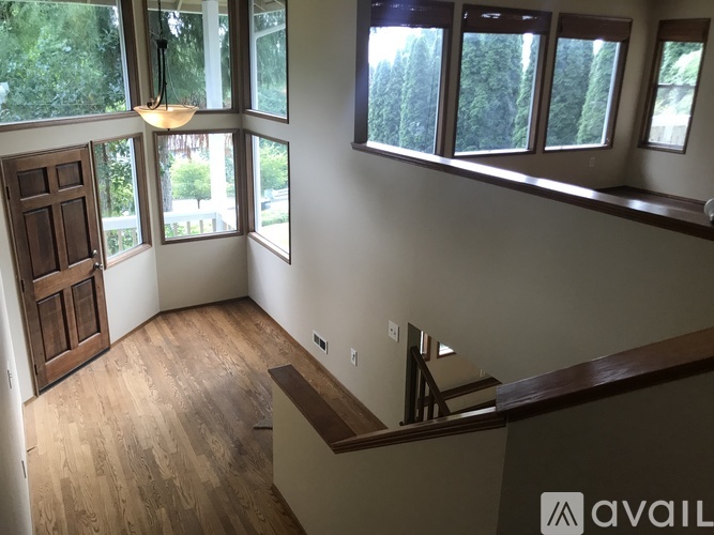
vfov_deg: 49.7
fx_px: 577
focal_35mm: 28
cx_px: 357
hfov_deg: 63.5
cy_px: 268
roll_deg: -1.5
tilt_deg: -18.9
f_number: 1.8
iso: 25
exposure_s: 1/40
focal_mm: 3.99
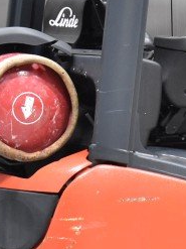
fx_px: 1305
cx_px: 271
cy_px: 108
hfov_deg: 8.0
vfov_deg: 10.9
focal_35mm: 182
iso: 1600
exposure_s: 1/20
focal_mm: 26
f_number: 5
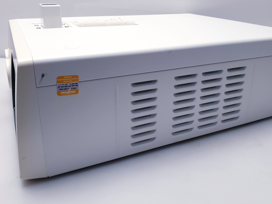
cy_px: 86
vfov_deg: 42.8
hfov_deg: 55.2
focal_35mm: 33
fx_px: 259
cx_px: 153
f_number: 2.4
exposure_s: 1/50
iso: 64
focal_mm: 4.3
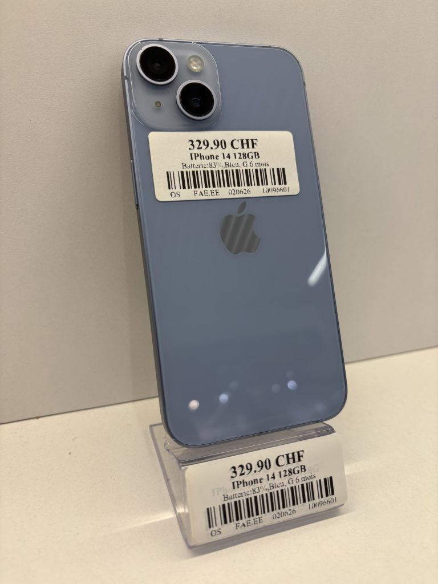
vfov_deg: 67.3
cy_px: 292
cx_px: 219
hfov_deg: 53.1
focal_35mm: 26
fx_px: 439
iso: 50
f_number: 1.6
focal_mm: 5.96
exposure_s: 1/100
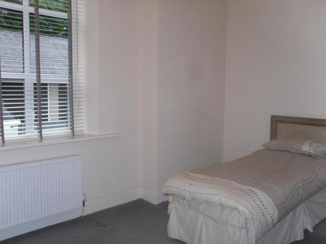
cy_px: 122
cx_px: 163
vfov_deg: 40.7
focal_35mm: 35
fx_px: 330
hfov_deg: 52.6
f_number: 3.5
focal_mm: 6.3
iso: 200
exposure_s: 1/45
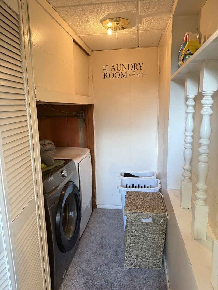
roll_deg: +1.8
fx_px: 202
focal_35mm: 24
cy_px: 145
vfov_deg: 71.6
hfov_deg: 56.8
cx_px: 109
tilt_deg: -10.6
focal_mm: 6.76
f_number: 1.78
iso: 400
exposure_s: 1/60
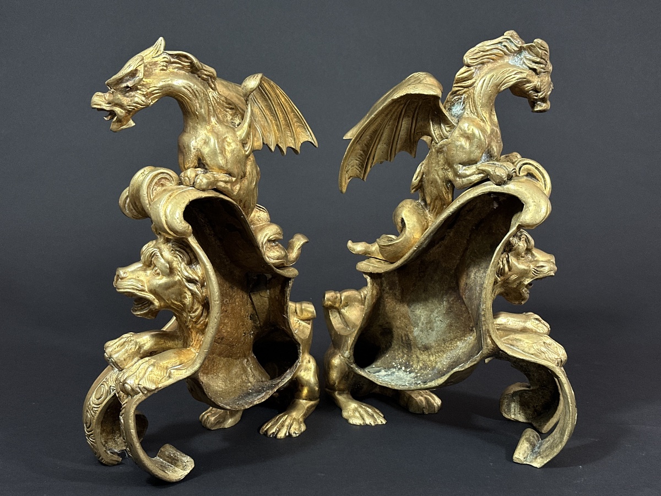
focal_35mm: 48
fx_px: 917
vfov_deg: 30.3
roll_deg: -0.5
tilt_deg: -12.6
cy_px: 248
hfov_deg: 39.7
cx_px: 330
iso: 200
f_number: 1.78
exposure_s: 1/50
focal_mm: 6.86
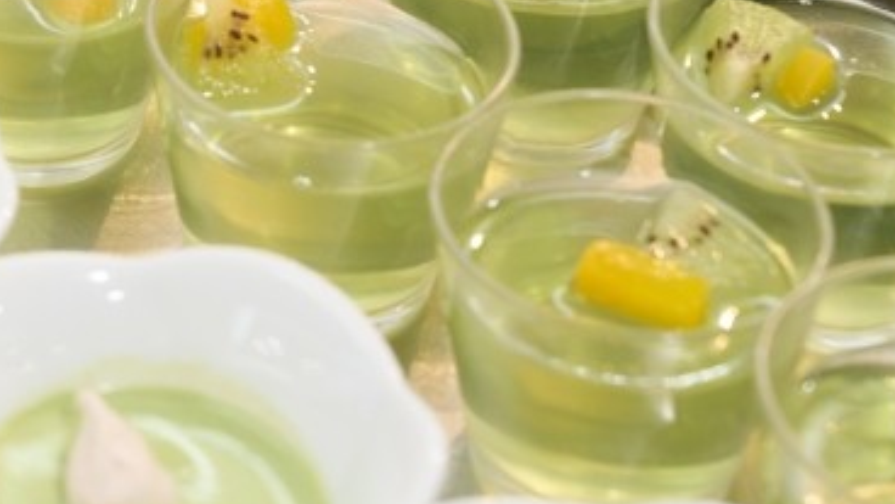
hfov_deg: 10.4
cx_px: -168
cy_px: -293
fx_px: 4841
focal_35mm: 204
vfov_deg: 5.9
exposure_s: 1/10
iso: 250
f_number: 5.6
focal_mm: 70
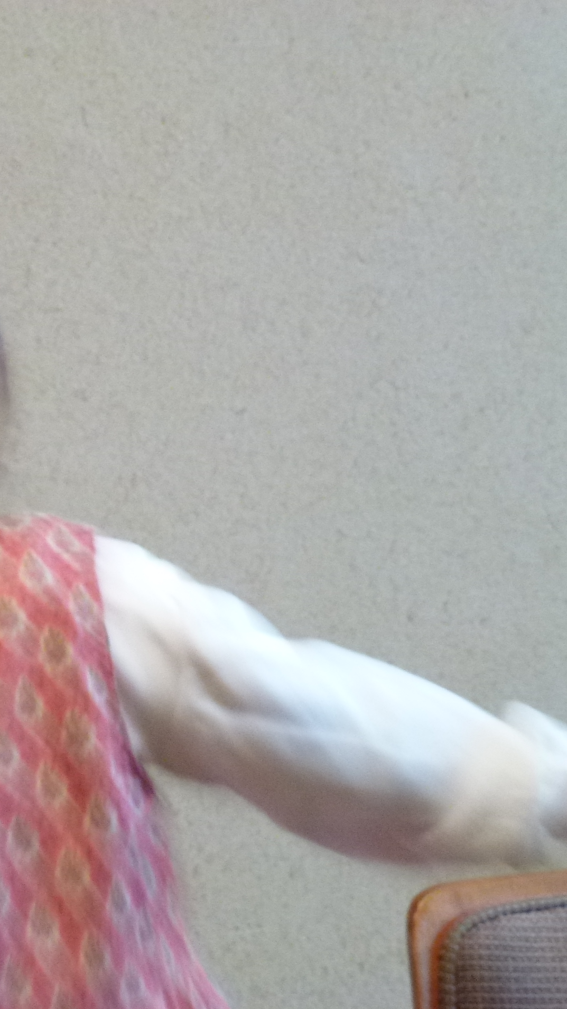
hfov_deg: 7.9
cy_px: 507
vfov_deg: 14.1
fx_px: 4063
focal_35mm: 152
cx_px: -86
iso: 320
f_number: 5
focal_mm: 18.7
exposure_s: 1/4
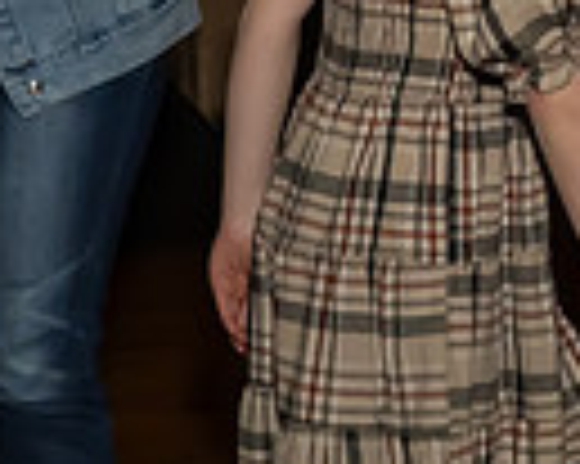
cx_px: 650
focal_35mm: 178
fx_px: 3053
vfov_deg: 8.6
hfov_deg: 10.7
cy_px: -4
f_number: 8
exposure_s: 1/250
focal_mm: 18
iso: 500
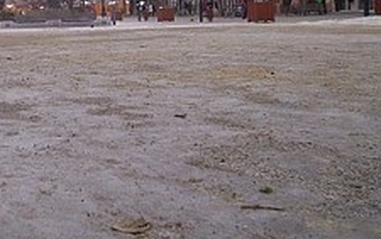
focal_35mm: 64
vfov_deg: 20.2
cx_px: 80
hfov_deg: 31.2
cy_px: 69
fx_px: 665
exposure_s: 1/180
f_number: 2.7
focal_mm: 5.6
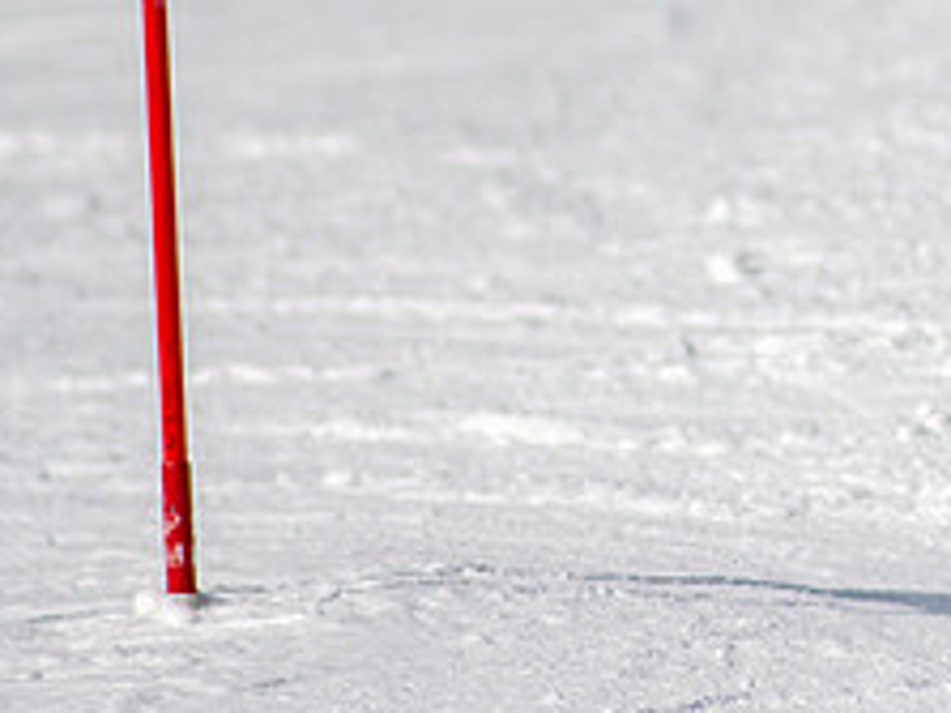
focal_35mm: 1453
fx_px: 39897
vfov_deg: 1.0
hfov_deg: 1.4
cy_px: 14
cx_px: 1360
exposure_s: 1/6400
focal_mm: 300
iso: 100
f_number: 2.8
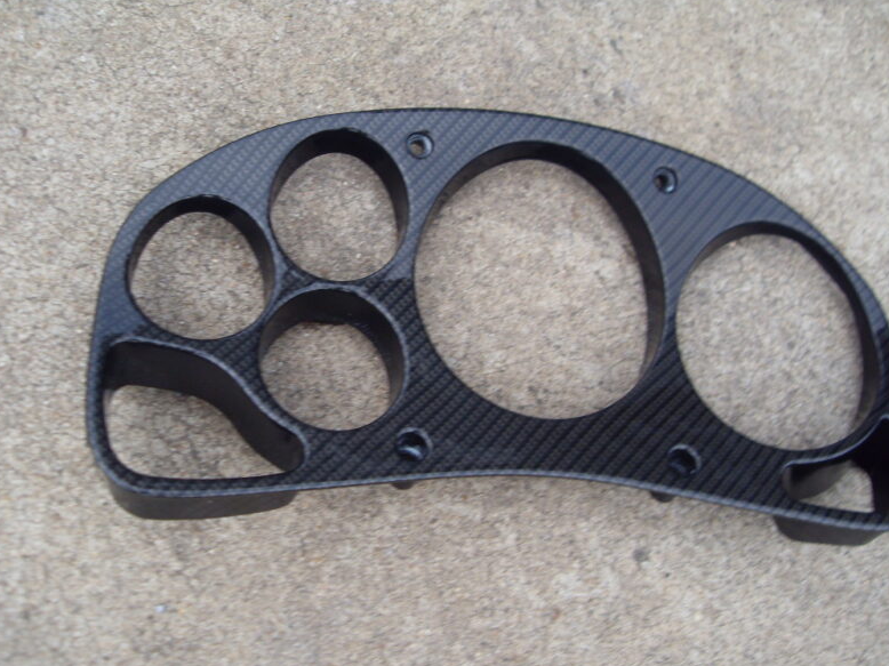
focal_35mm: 36
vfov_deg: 39.6
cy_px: 338
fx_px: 924
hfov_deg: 51.4
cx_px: 443
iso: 80
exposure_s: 1/60
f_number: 7
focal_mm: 6.3
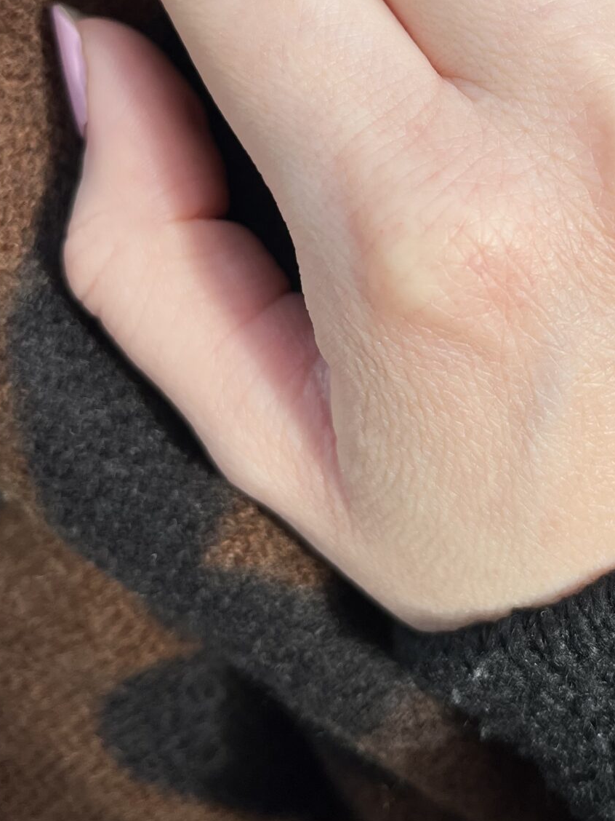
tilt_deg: -36.1
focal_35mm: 59
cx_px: 478
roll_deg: +6.9
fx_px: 1398
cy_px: 160
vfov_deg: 31.8
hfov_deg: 24.5
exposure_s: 1/816
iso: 50
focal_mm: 5.1
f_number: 1.6
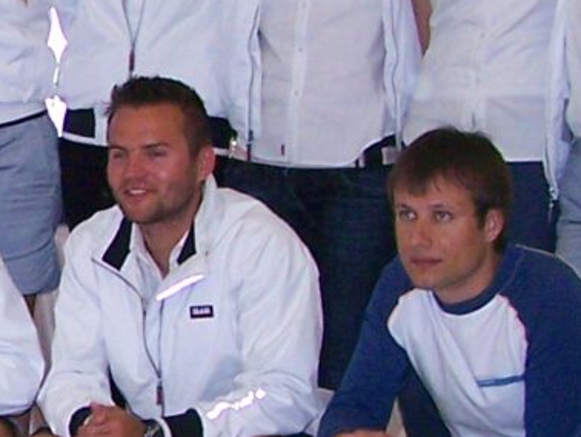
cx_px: -346
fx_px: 3460
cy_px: 289
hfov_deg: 9.3
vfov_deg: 7.2
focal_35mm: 206
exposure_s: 1/50
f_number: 2.8
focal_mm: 6.3
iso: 200
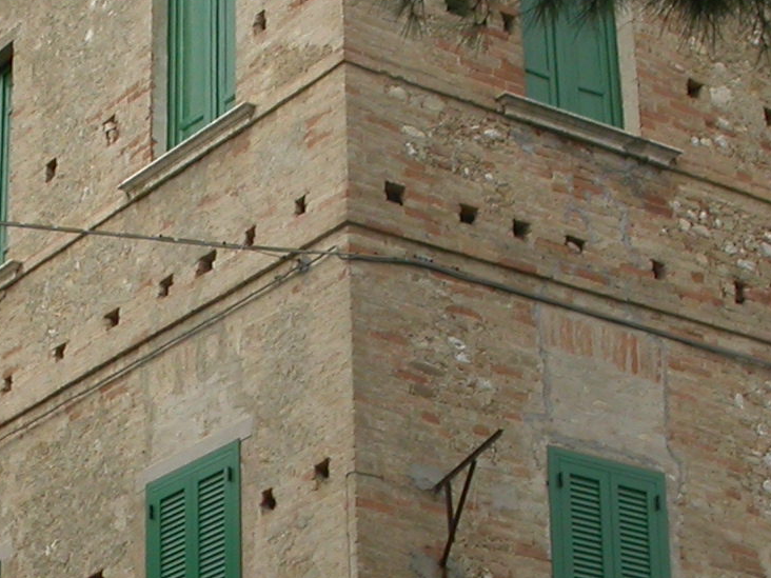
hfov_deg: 16.6
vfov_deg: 12.5
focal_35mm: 118
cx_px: 170
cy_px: 443
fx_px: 2628
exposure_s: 1/177
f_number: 6
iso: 100
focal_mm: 7.85
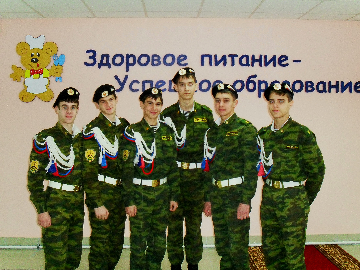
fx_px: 437
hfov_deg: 44.8
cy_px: 135
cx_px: 180
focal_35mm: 42
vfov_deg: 34.3
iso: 320
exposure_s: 1/45
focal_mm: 7.5
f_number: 3.6
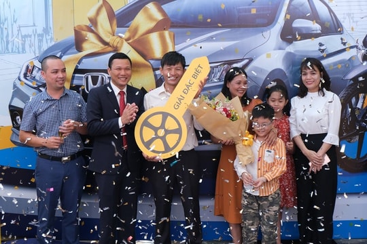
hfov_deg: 37.5
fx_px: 540
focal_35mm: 53
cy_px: 122
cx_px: 184
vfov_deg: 25.5
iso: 1000
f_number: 5.6
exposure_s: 1/1000
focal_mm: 35.3
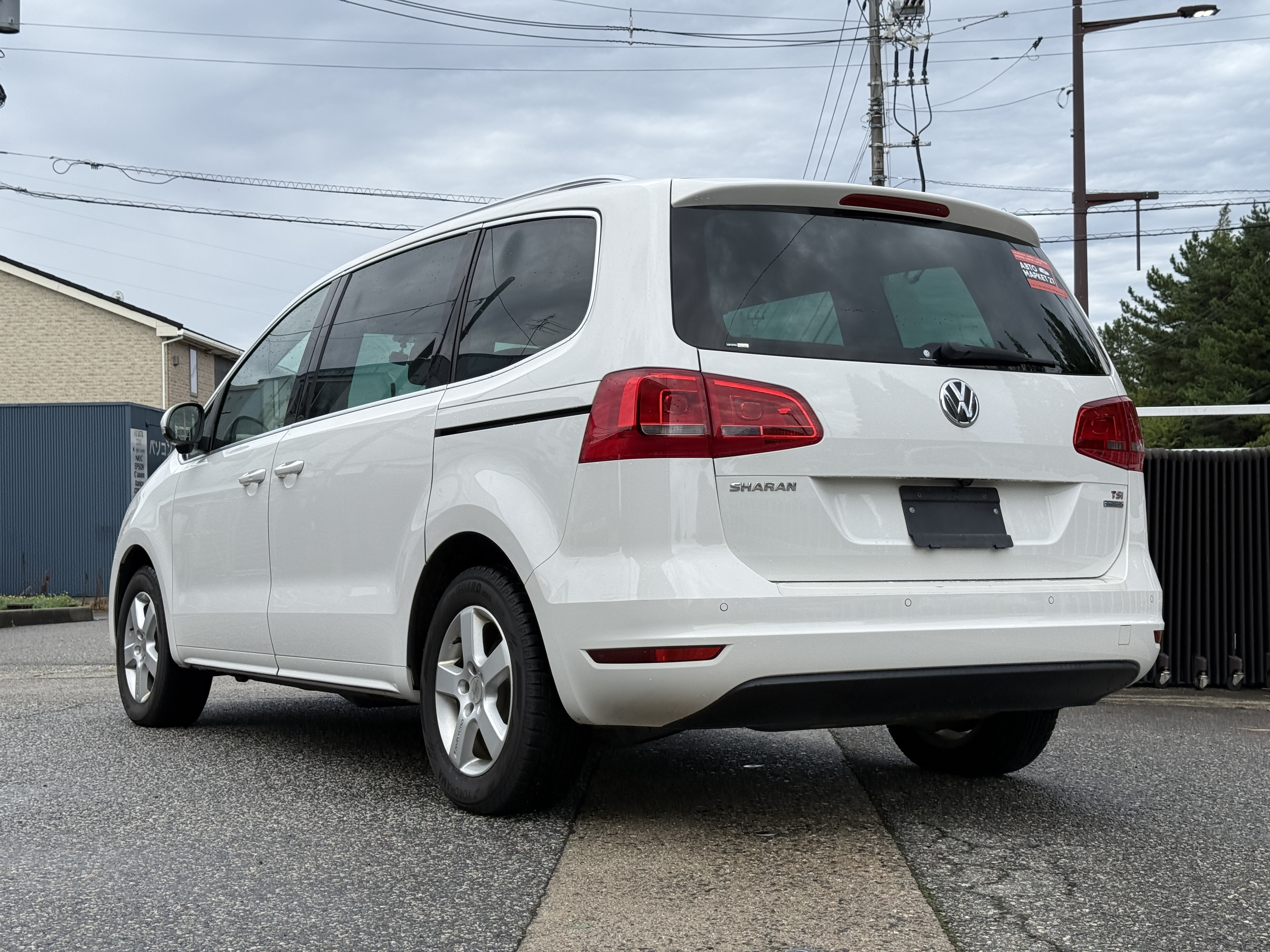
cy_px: 476
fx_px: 1761
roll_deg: +1.3
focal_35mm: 48
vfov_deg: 30.3
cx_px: 635
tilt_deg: +2.1
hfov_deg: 39.7
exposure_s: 1/810
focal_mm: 6.76
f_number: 1.78
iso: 80
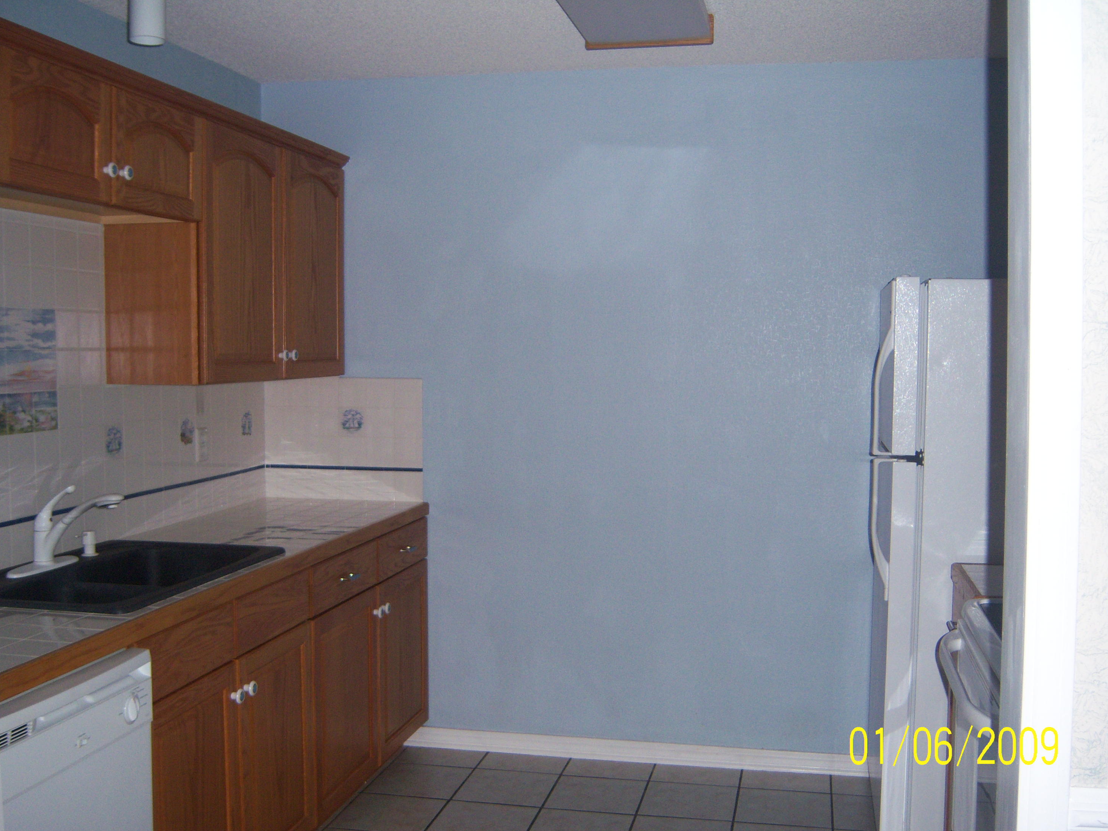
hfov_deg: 50.1
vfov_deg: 38.7
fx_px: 1184
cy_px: 415
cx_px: 547
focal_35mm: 37
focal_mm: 7.5
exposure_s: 1/60
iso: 160
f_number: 2.8
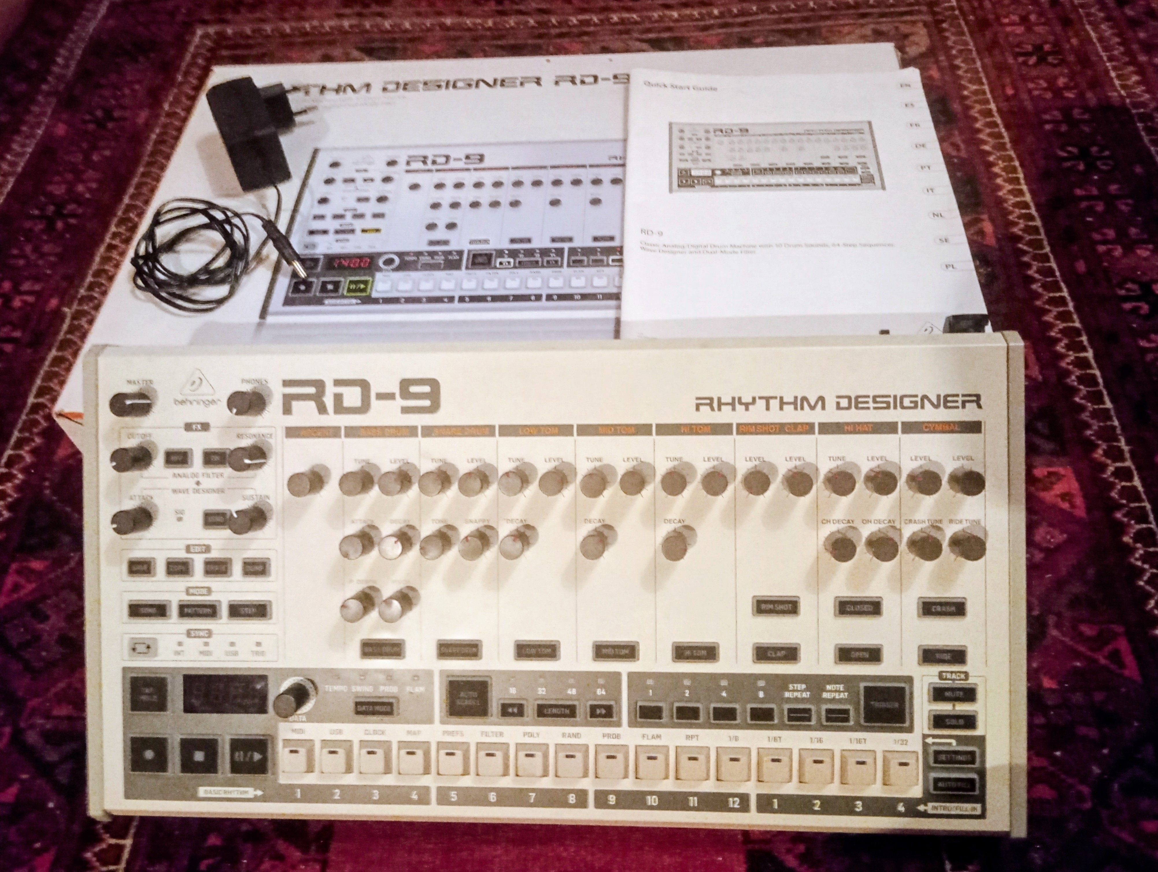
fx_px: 938
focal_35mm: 28
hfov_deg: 63.4
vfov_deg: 49.9
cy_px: 436
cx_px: 579
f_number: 1.8
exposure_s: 1/16.7
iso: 3328
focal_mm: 4.27
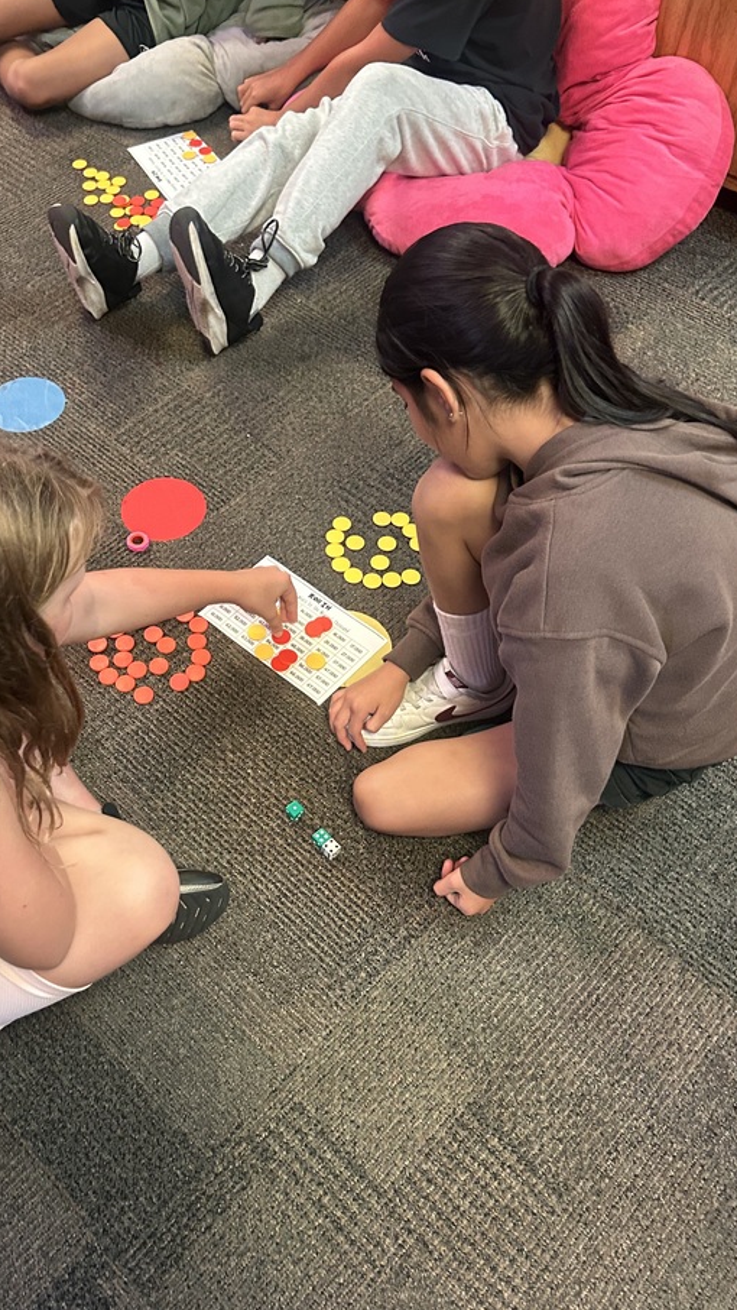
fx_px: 1111
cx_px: 249
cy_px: 687
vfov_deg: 61.0
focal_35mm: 32
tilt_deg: -53.6
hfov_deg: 36.3
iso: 320
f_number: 1.5
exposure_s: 1/60
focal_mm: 5.7
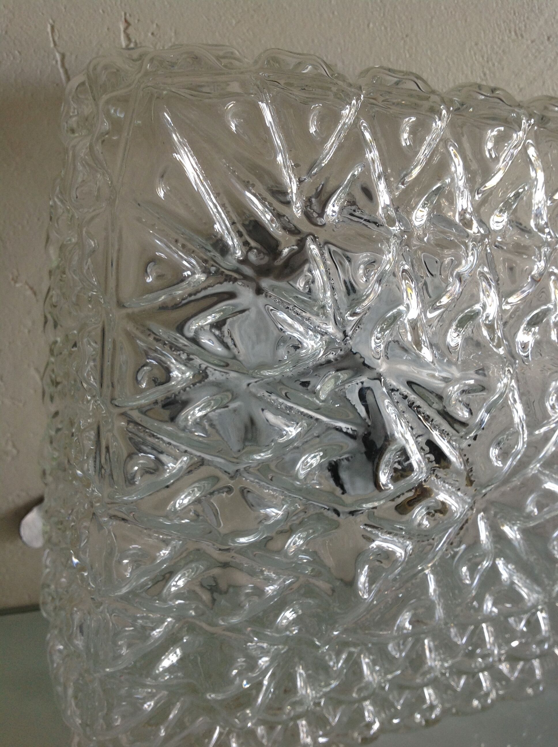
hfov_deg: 40.6
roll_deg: -8.2
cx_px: 279
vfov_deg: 52.7
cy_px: 374
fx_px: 754
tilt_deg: -24.0
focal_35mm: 35
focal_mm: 4.28
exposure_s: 1/40
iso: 64
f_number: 2.4
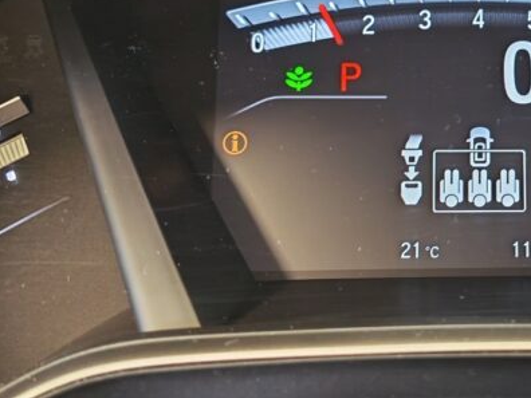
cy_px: 121
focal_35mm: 75
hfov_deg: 25.1
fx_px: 1150
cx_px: 491
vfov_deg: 19.6
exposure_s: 1/33
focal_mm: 5.4
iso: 640
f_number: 1.6
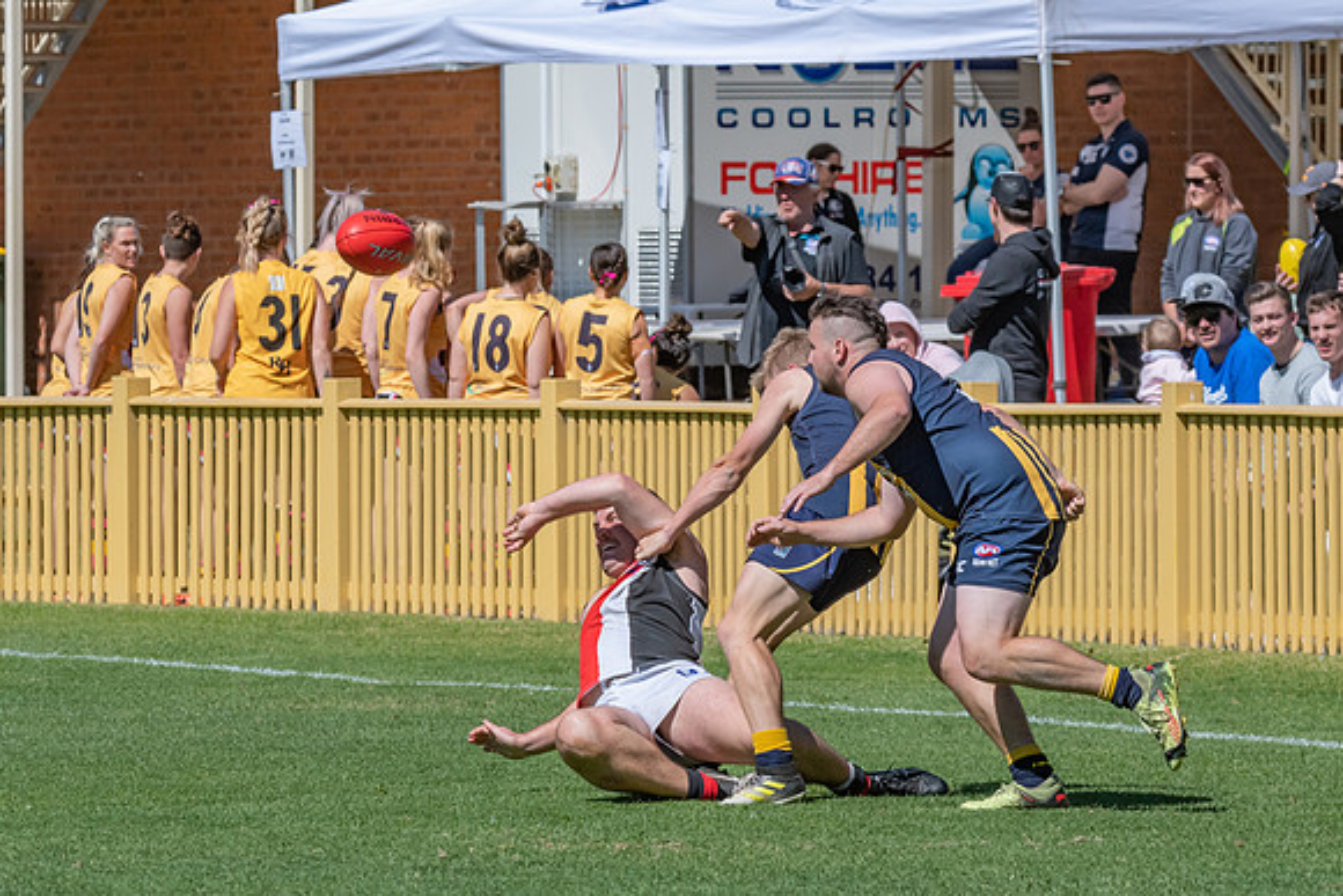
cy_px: 531
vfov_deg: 3.2
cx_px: 547
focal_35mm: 427
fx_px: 15927
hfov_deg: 4.8
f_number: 13
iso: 800
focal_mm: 240
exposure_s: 1/2500
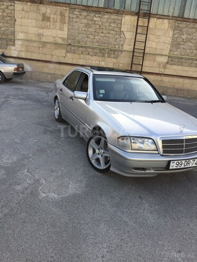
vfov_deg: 61.7
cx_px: 98
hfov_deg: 48.2
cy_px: 131
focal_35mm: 29
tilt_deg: -16.9
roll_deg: -6.4
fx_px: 220
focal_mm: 4.15
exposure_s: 1/488
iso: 32
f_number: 2.2
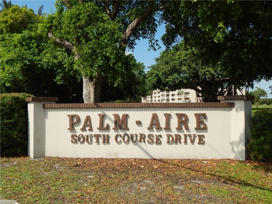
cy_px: 102
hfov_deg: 69.4
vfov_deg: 54.9
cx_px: 136
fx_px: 196
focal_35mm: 25
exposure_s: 1/640
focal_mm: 4.5
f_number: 6.1
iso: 125
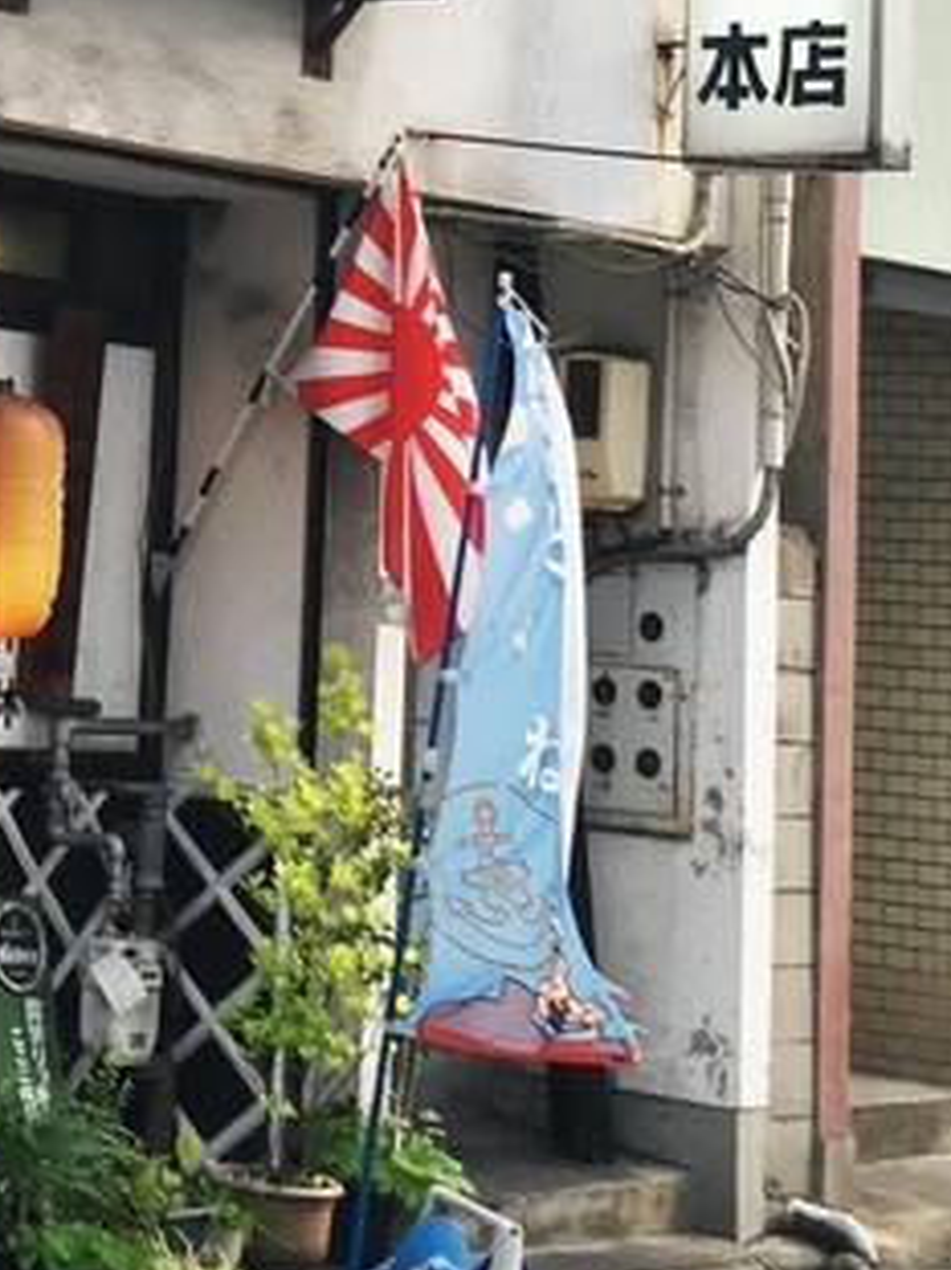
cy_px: -114
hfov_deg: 12.8
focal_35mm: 112
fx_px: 4105
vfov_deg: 17.0
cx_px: -314
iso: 32
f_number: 2.2
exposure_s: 1/120
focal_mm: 4.15
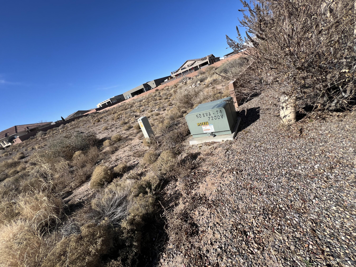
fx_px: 134
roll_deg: +20.8
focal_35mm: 13
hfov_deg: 106.2
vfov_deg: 89.9
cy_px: 134
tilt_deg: -17.8
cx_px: 178
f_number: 1.8
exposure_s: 1/1845
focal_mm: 1.57
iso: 32
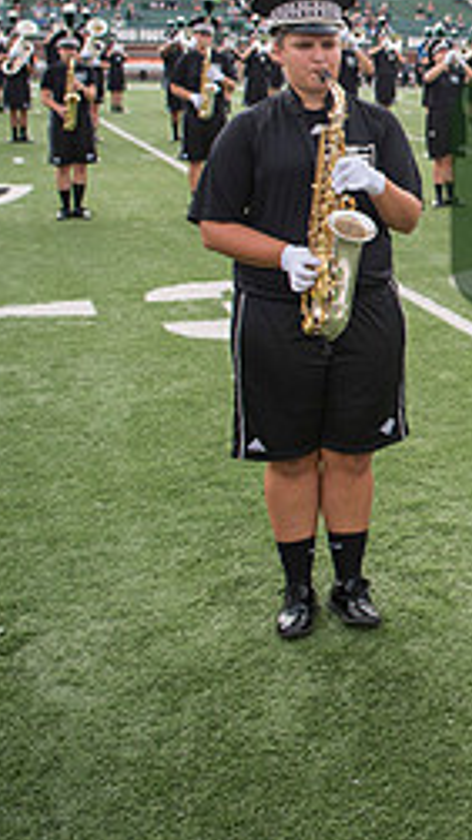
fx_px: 1292
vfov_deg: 35.4
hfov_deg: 18.4
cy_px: 226
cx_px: 703
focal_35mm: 58
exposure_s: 1/2000
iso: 400
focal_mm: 24
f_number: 2.8
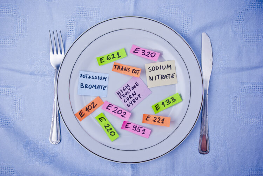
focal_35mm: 42
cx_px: 132
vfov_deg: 32.0
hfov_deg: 46.3
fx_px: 307
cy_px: 88
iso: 100
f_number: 13
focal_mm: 28
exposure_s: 1/125
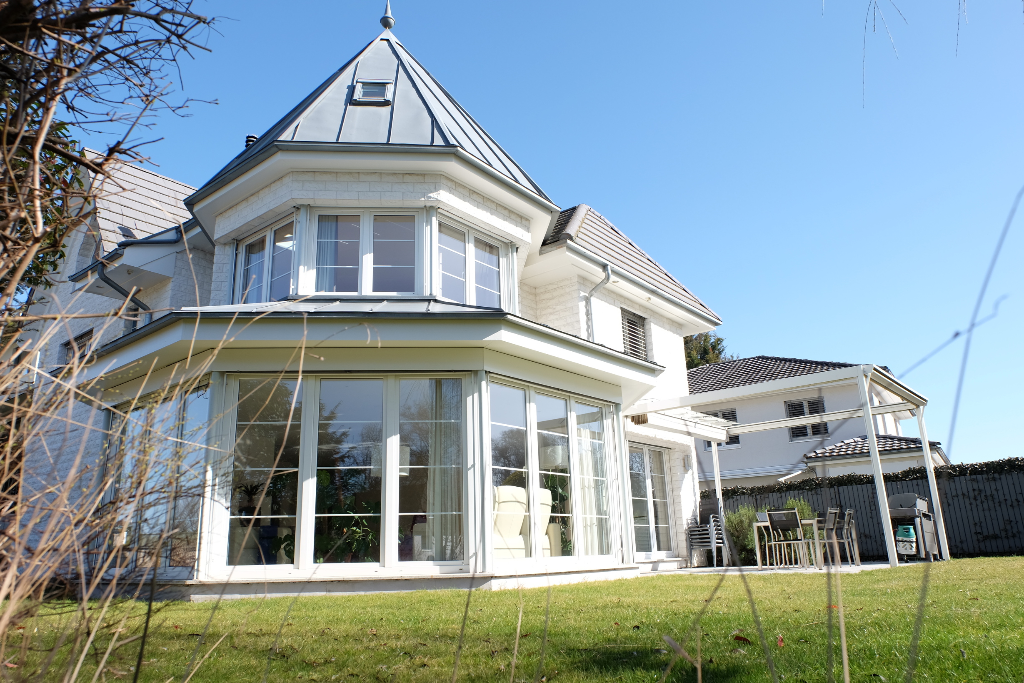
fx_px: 711
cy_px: 343
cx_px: 507
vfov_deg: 51.3
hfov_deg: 71.5
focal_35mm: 25
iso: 200
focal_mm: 16
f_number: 5.6
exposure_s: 1/300
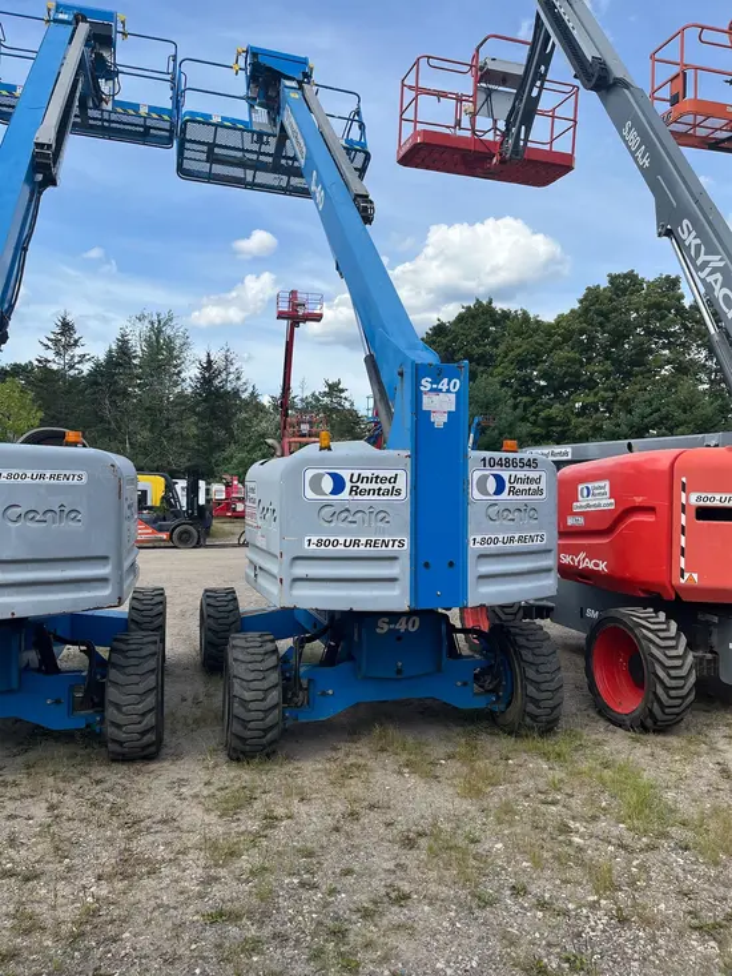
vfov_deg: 67.3
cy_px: 488
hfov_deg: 53.1
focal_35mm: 26
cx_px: 366
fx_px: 733
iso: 50
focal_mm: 5.1
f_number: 1.6
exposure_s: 1/2632
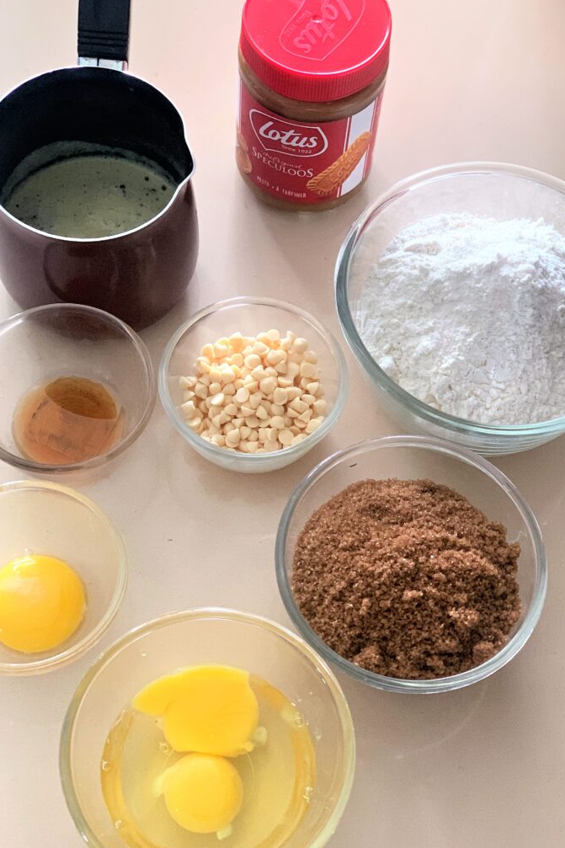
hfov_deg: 24.6
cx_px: 290
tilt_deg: -62.8
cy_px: 424
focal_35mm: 55
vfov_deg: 36.3
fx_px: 1295
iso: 200
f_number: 2.4
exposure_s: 1/60
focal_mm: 6
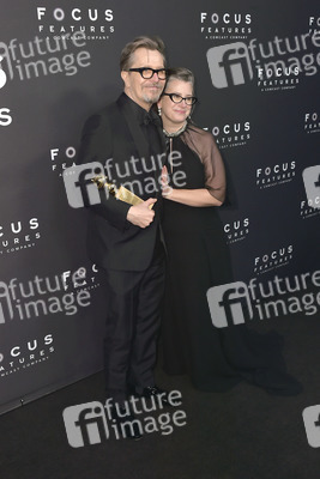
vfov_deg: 60.3
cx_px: 160
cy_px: 240
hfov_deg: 42.4
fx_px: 413
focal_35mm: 31
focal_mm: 31
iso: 500
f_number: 6.3
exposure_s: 1/320
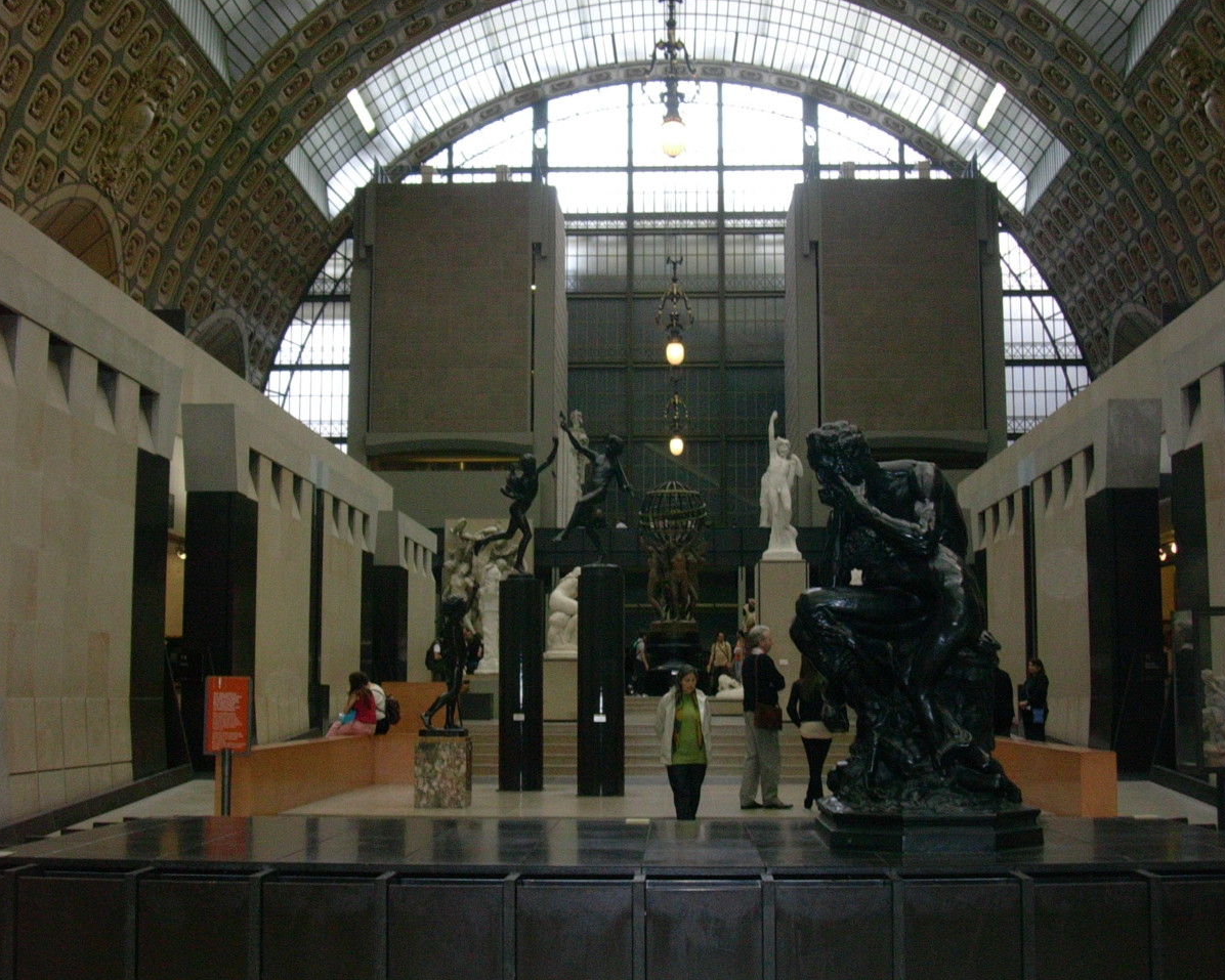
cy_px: 489
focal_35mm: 47
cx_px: 622
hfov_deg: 39.5
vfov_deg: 32.1
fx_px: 1704
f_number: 2.9
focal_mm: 6.7
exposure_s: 1/64
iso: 112
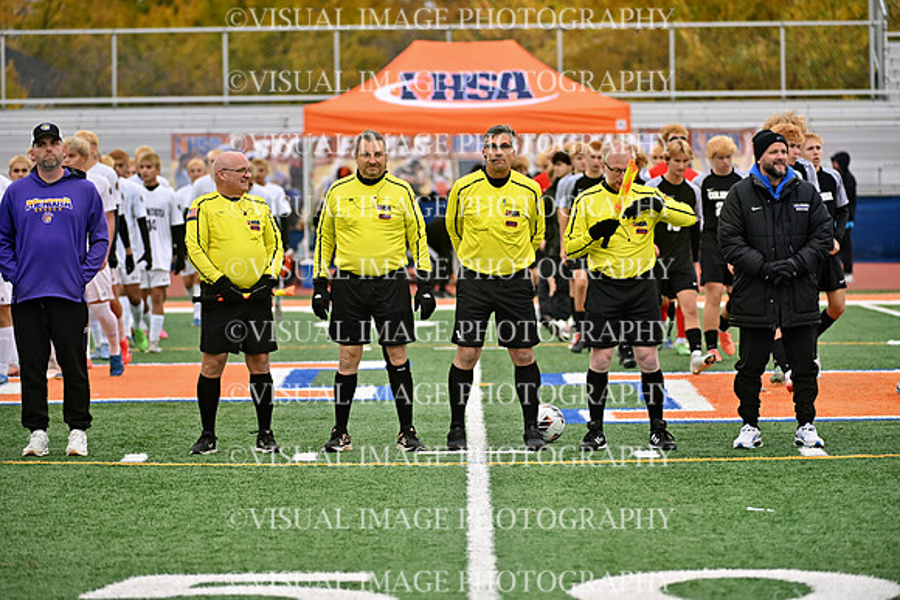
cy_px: 300
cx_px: 450
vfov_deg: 6.9
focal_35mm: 200
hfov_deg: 10.3
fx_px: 5001
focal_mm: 200
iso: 1000
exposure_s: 1/800
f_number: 4
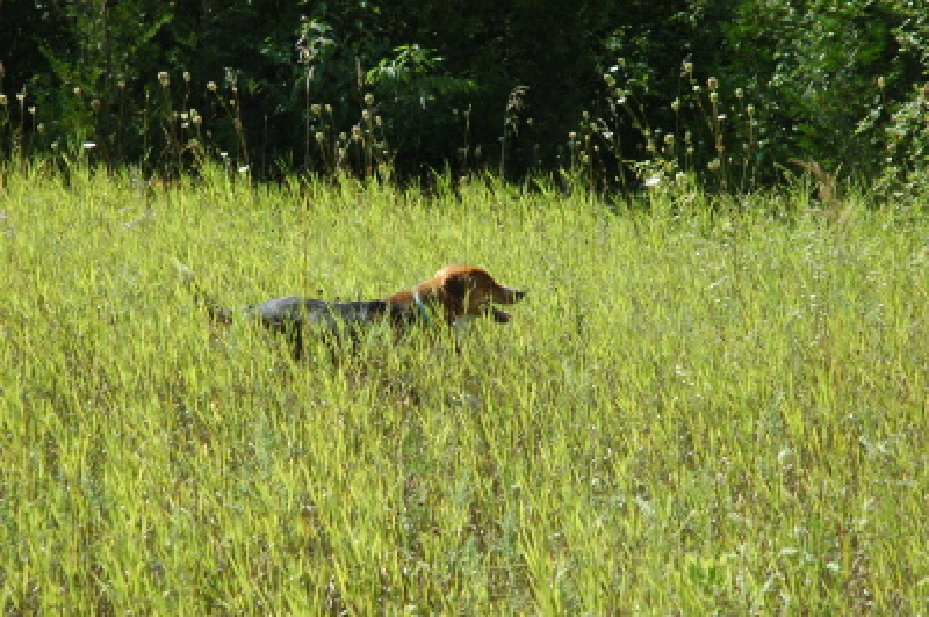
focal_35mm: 105
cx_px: 464
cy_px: 308
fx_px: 2707
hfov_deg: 19.5
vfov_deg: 13.0
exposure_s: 1/250
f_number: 10
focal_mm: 70
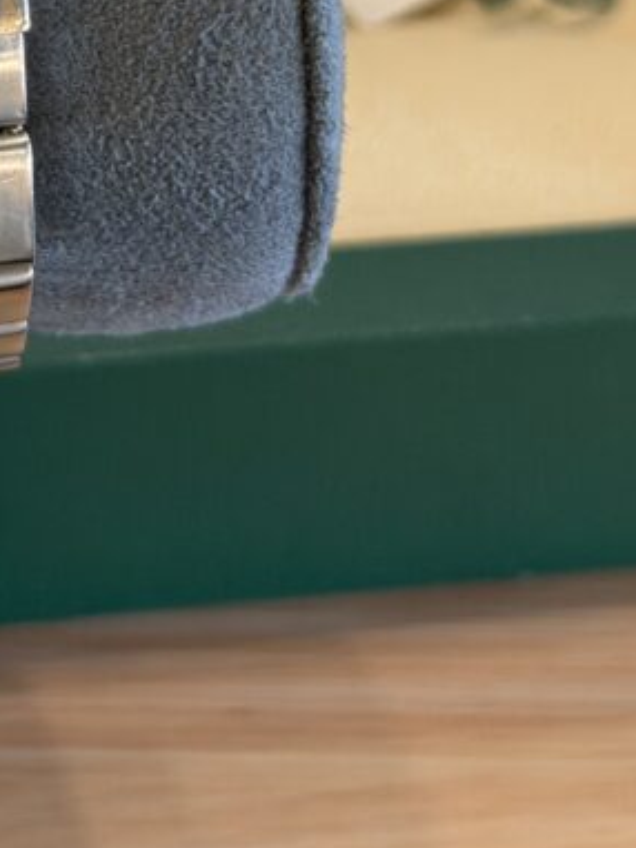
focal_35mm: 129
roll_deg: -3.9
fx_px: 3158
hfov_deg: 11.3
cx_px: -147
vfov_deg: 14.7
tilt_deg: -41.6
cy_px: -238
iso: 160
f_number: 1.78
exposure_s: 1/60
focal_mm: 6.76
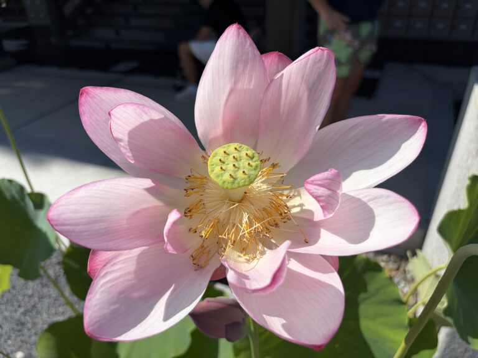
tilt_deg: -32.7
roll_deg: +3.3
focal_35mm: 26
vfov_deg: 53.1
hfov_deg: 67.3
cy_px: 179
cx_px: 239
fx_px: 359
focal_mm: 5.96
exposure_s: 1/5348
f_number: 1.6
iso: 50
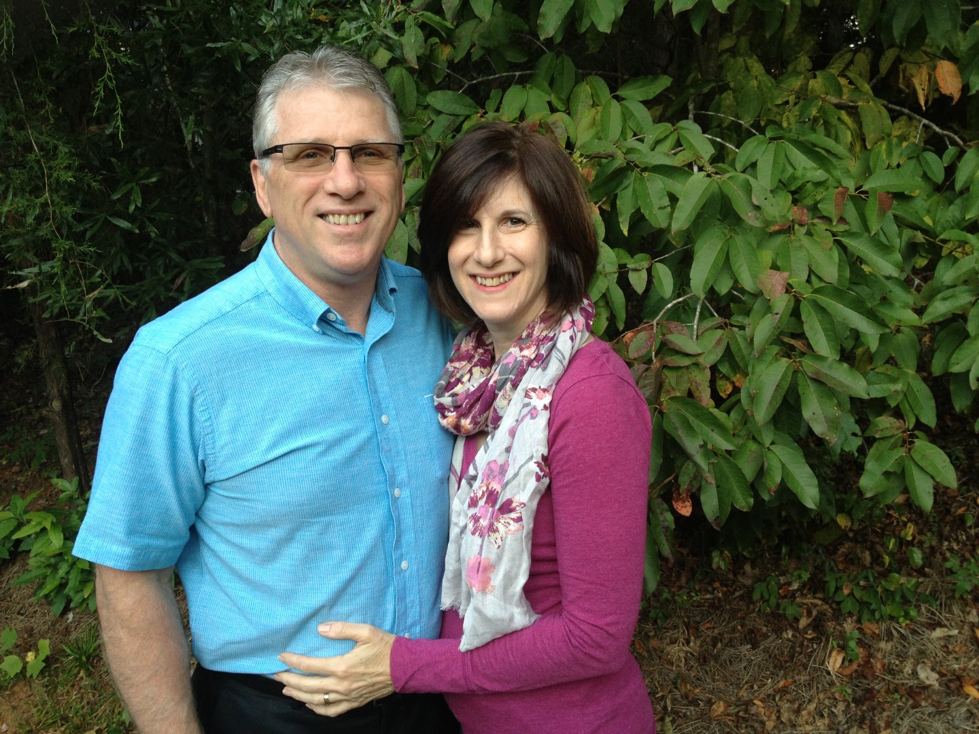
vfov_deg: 40.7
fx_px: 990
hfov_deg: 52.6
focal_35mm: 35
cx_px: 490
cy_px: 367
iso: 80
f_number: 2.4
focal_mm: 4.28
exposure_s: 1/120
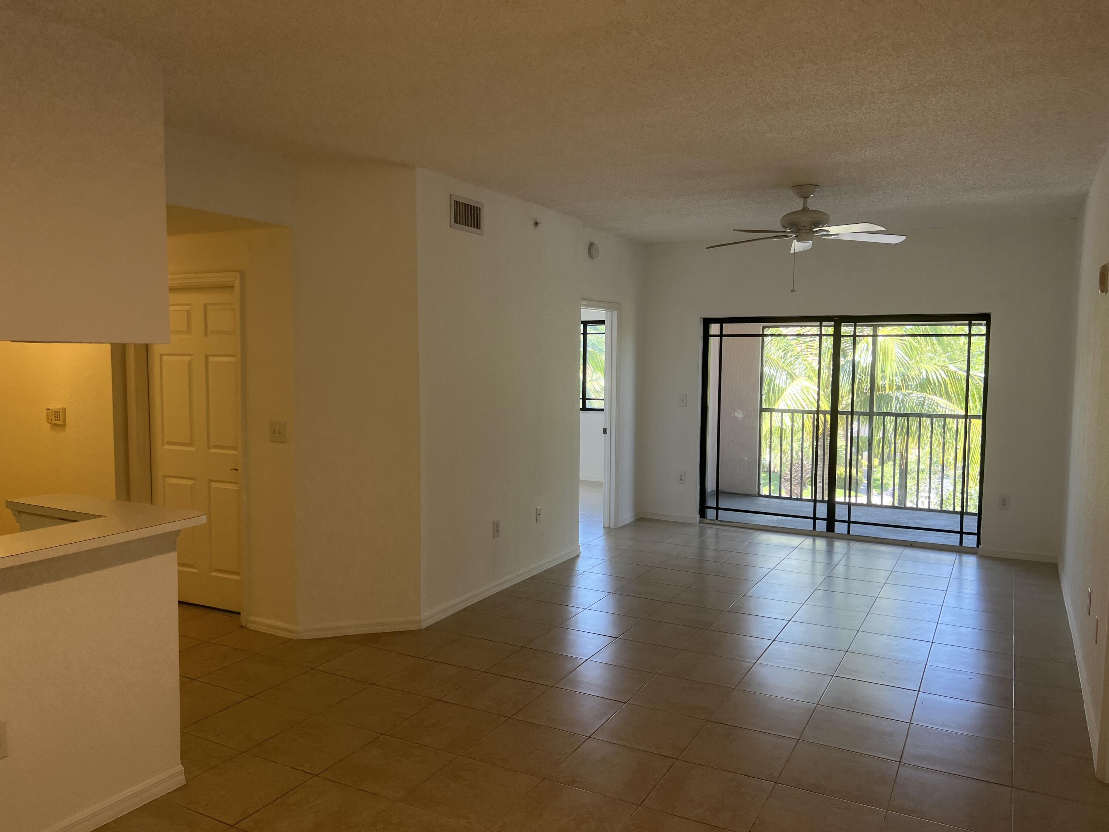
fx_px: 833
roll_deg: -0.2
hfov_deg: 67.3
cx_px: 554
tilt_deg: -4.8
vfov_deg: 53.1
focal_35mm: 26
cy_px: 416
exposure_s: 1/120
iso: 64
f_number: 1.5
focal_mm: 5.7
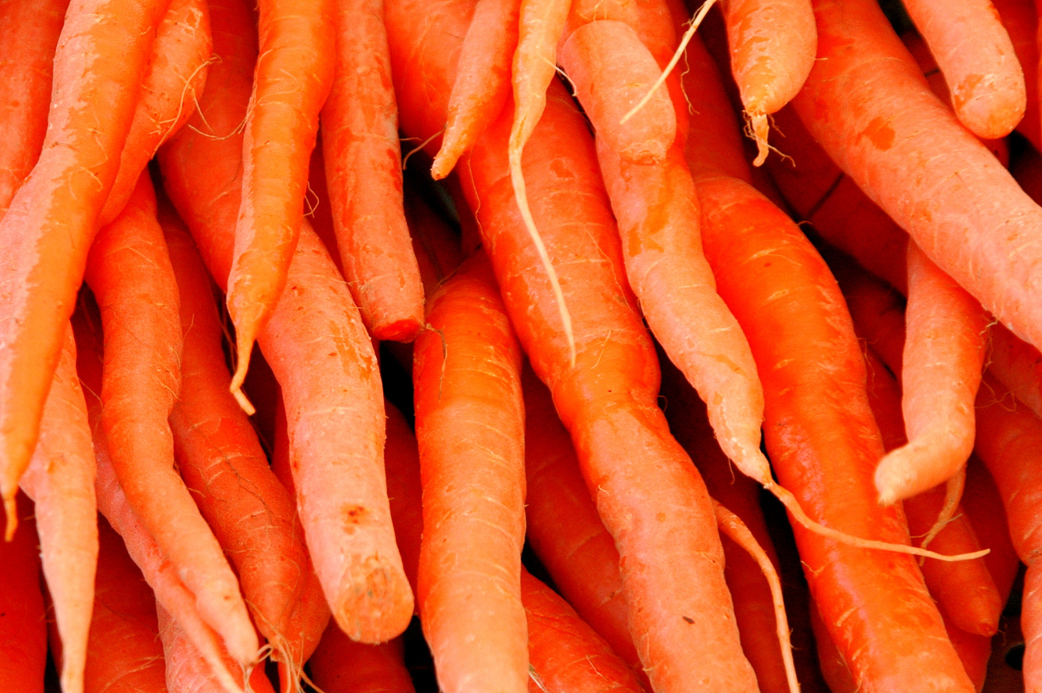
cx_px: 447
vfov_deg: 5.5
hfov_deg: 8.3
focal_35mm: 248
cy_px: 336
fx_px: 7173
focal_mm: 130
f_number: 6
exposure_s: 1/90
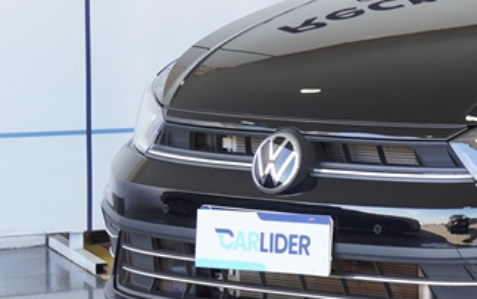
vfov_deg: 7.4
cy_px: 74
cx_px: 680
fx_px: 2323
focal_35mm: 179
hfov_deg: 11.3
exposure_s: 1/60
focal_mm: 37
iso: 125
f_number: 4
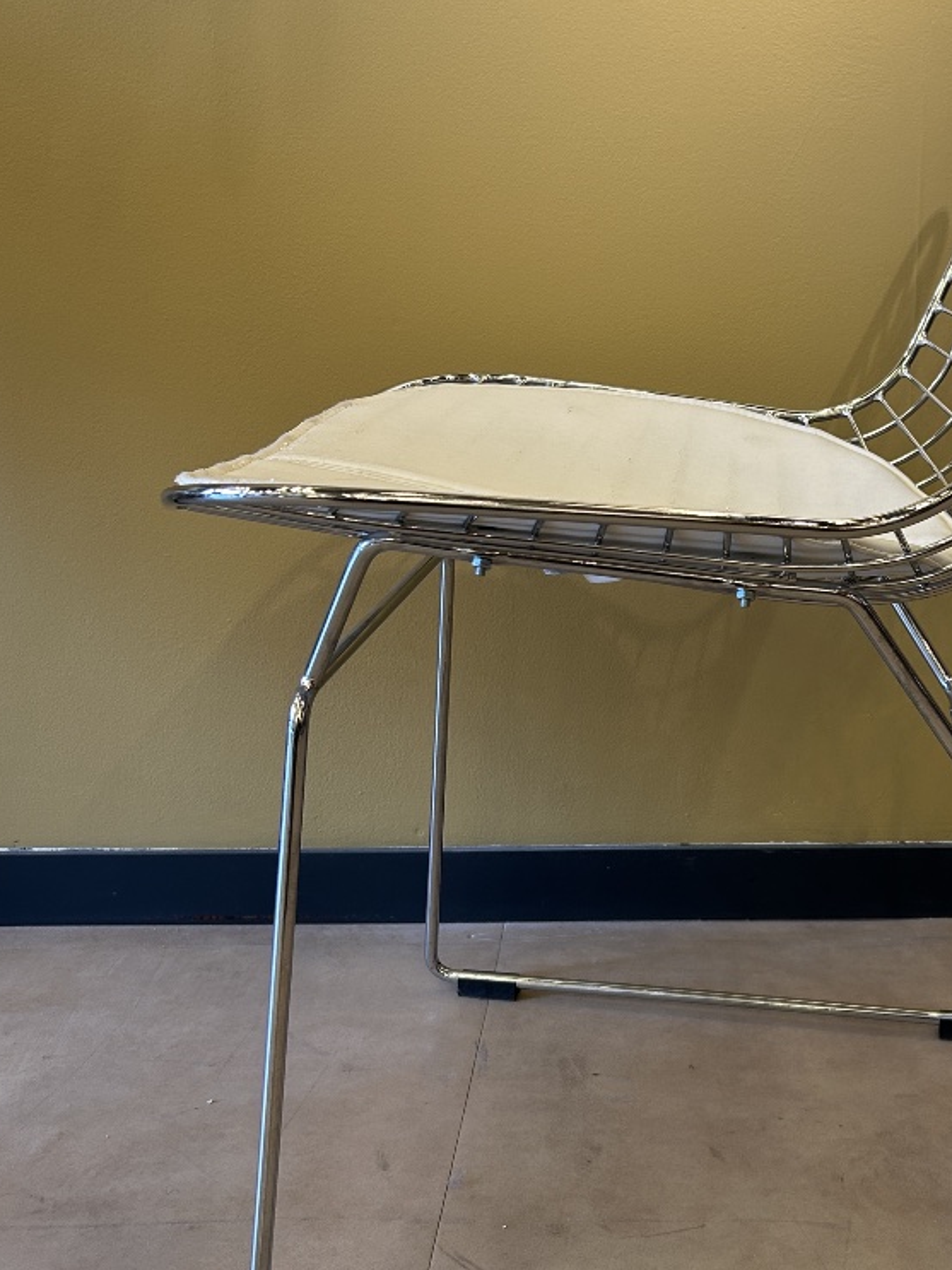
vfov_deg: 44.7
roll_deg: -0.5
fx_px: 1541
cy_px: 545
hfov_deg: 33.6
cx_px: 716
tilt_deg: -10.9
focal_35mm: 42
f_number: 1.5
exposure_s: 1/100
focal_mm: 5.7
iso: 80
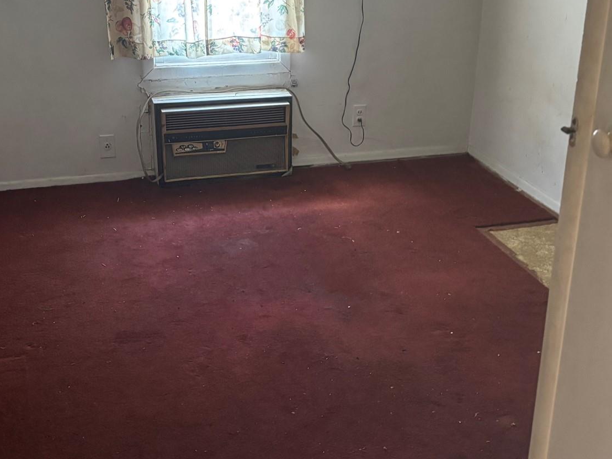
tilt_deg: -18.5
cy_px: 180
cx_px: 299
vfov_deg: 30.2
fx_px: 849
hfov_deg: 39.7
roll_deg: -1.1
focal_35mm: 48
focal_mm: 5.96
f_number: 1.6
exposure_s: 1/40
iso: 640
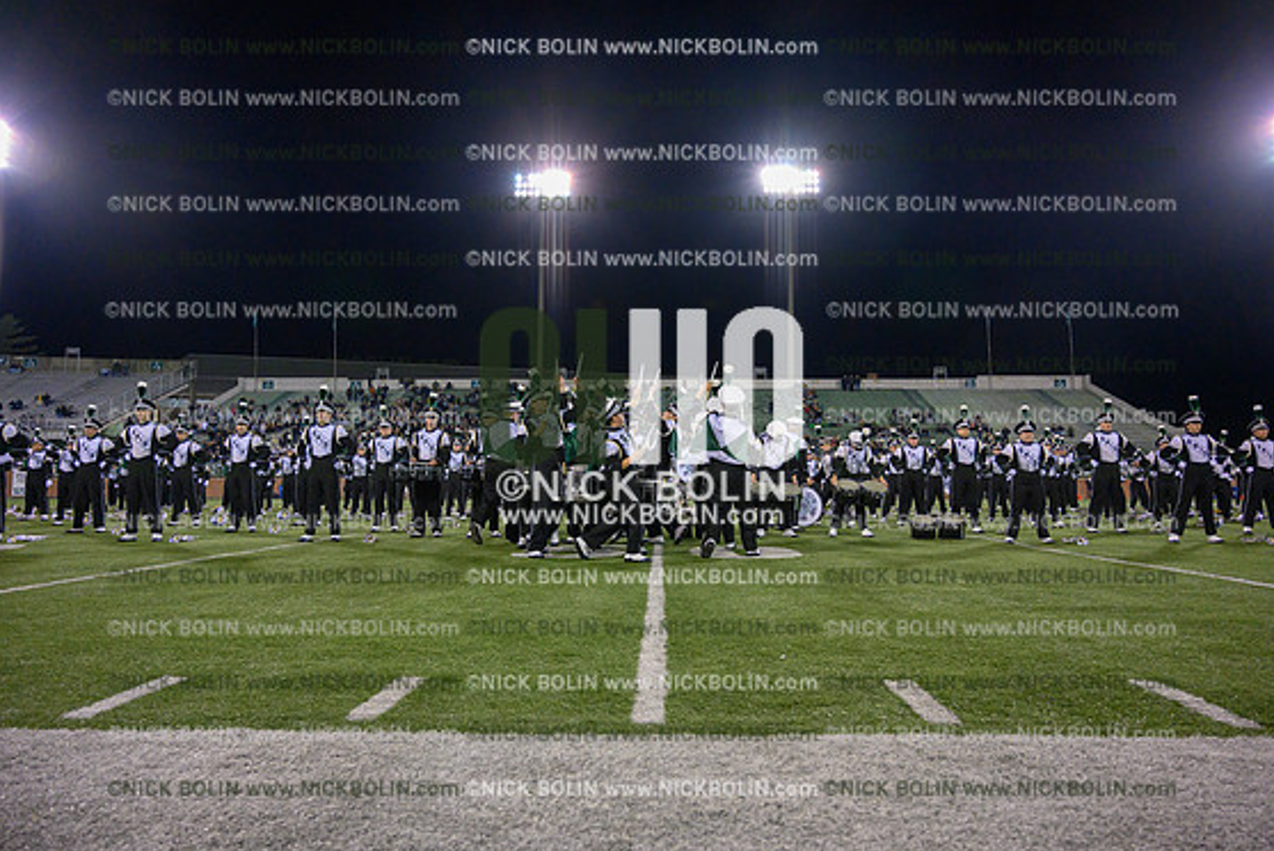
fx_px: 885
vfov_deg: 51.3
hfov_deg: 71.5
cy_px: 417
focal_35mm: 25
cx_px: 640
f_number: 4
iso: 5000
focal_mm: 24
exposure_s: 1/1000
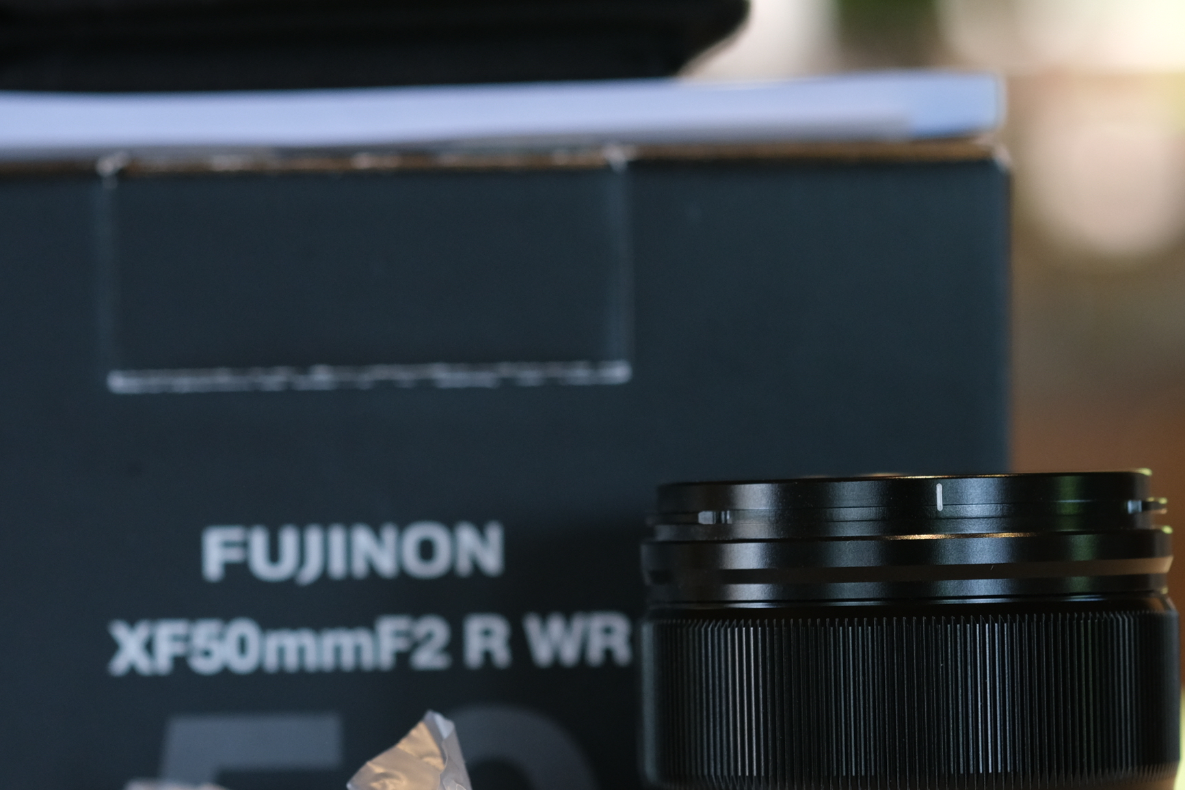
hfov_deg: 12.7
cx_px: 368
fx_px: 5333
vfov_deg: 8.5
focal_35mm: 162
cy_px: 612
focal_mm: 60
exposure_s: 1/125
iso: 800
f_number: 4
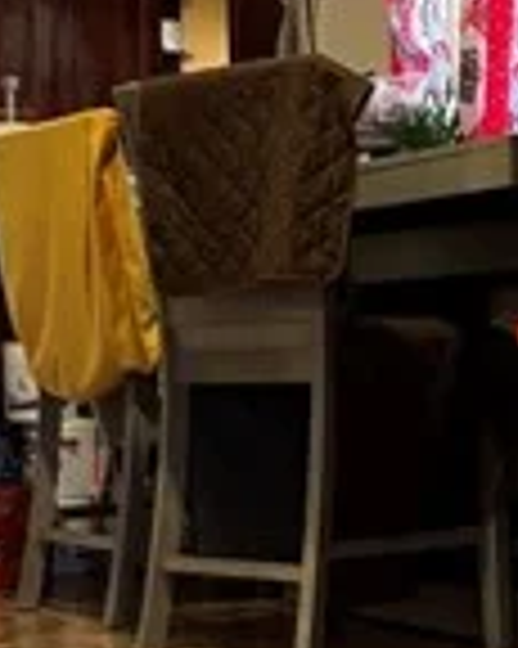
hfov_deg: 13.6
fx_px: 2168
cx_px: 131
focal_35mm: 113
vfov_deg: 17.0
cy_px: 310
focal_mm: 5.96
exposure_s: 1/30
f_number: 1.6
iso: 640
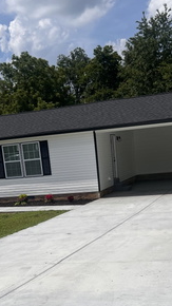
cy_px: 232
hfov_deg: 23.0
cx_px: 81
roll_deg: +6.1
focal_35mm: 52
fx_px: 422
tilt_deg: -9.0
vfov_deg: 38.8
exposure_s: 1/11364
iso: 50
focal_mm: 5.7
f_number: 1.5
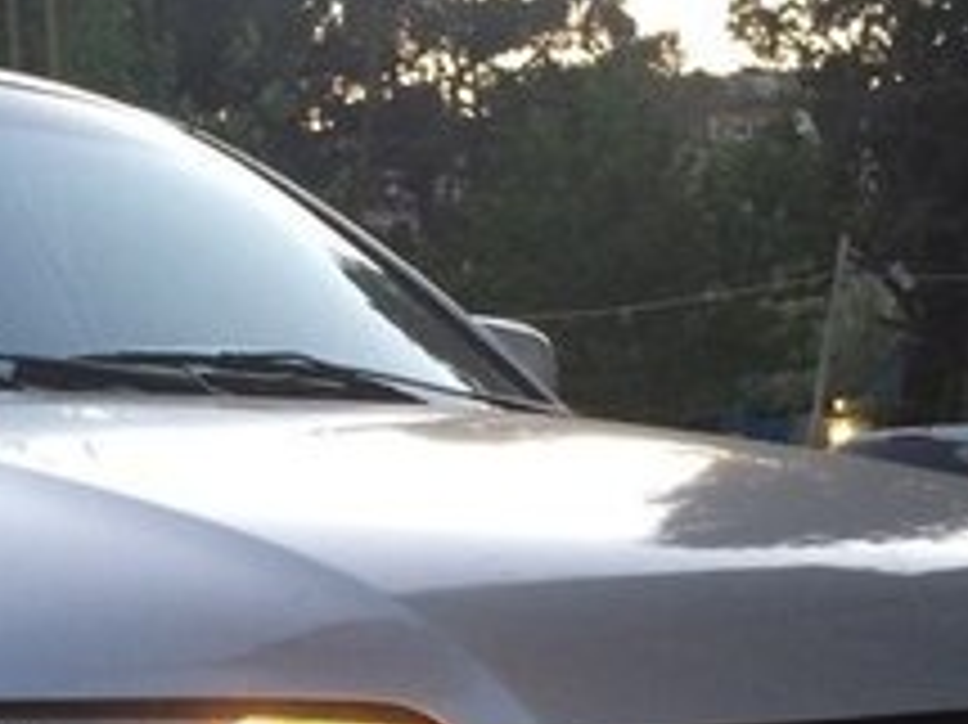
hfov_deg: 21.9
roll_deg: -0.2
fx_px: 2487
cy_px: 965
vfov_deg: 15.7
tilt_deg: -12.3
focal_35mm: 89
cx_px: 257
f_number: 2.2
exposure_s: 1/33
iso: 125
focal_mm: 4.15
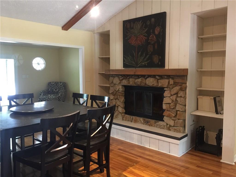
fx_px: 198
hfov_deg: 61.7
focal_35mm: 29
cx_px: 118
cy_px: 88
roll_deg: -0.7
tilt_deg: -3.5
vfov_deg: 48.2
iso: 125
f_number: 2.2
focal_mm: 4.15
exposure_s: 1/10
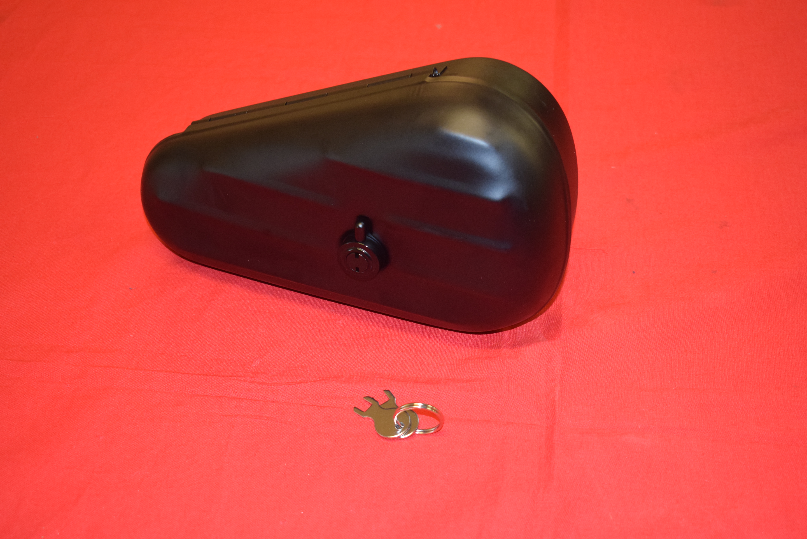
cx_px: 404
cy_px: 270
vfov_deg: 25.1
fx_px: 1211
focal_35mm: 54
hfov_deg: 36.9
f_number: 5
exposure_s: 1/80
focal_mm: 36
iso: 1250
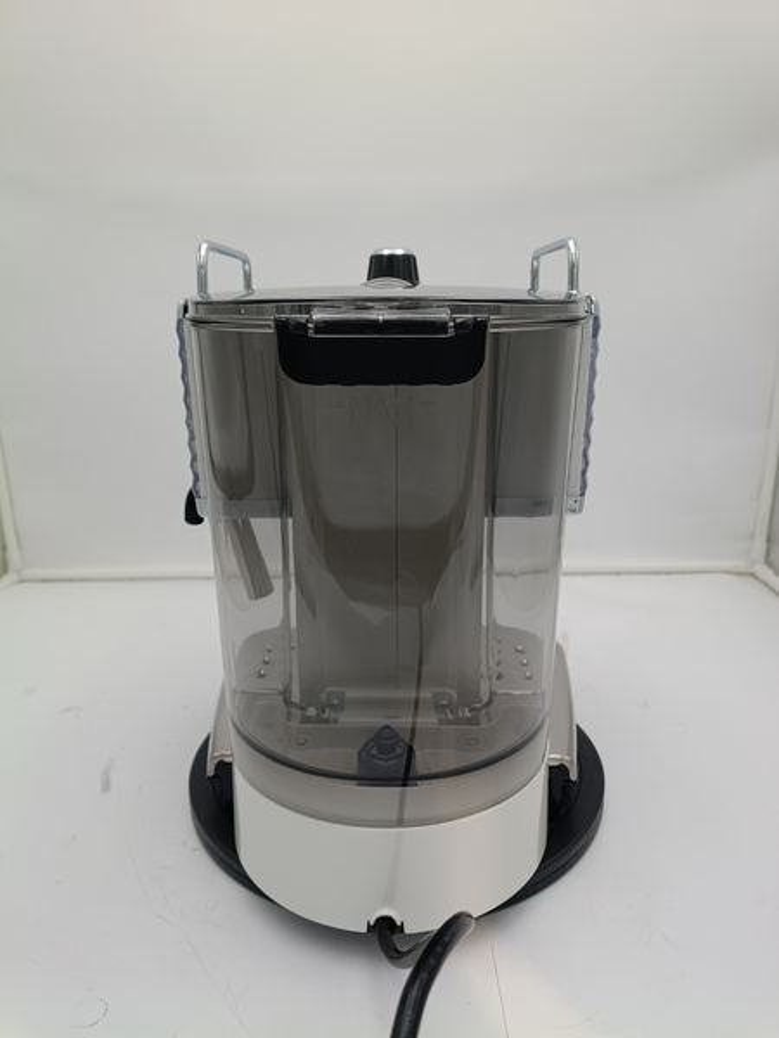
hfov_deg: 53.1
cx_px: 390
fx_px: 780
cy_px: 519
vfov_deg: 67.3
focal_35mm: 26
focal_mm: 4.81
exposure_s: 1/166
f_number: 1.8
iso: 142
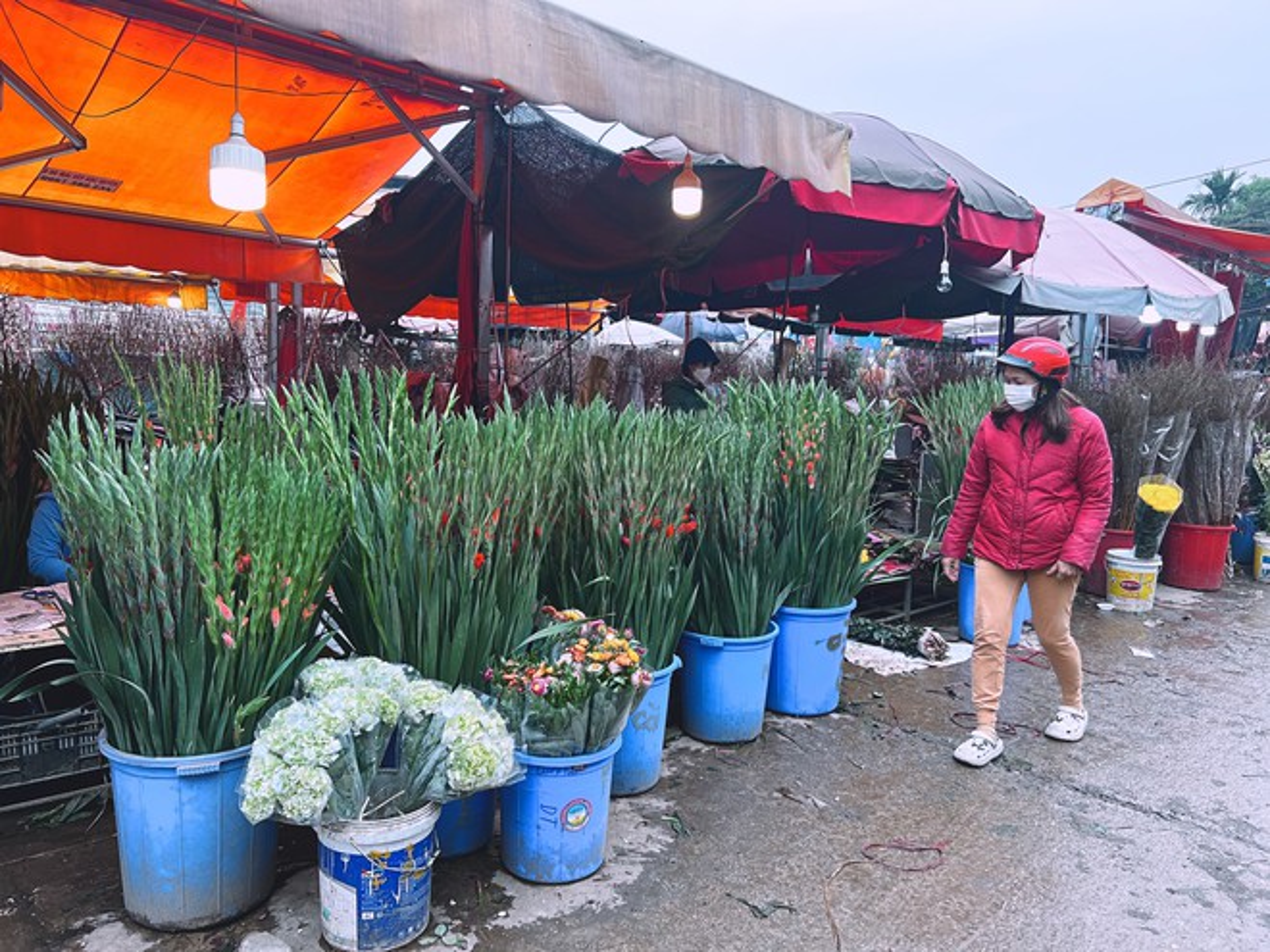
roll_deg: -1.8
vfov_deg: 53.1
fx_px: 954
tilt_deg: -4.9
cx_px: 635
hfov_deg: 67.3
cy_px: 476
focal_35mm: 26
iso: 50
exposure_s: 1/340
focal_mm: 5.7
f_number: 1.5
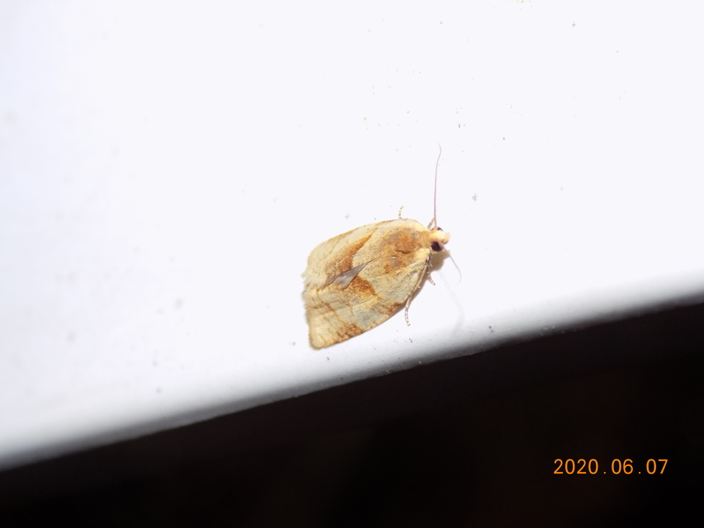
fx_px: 2400
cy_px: 264
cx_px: 352
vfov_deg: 12.6
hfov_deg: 16.7
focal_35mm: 118
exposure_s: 1/30
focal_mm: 20.9
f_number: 4.8
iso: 200
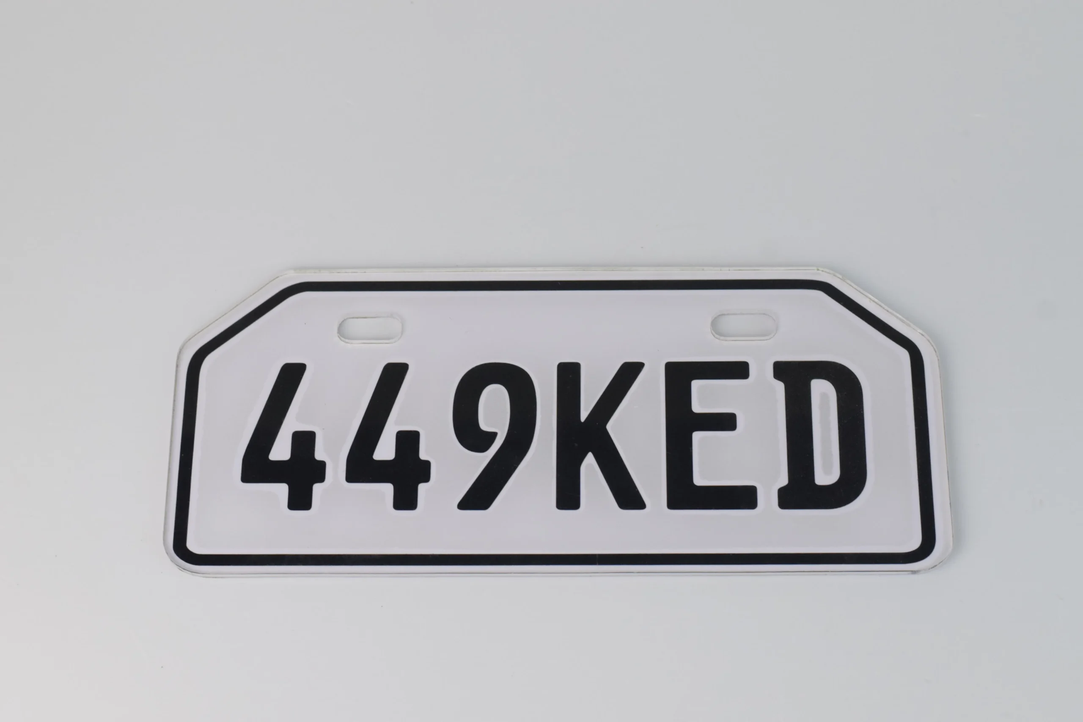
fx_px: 2256
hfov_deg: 27.0
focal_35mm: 75
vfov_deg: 18.2
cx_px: 542
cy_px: 361
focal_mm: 50
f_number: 7.1
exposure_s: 1/125
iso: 1600
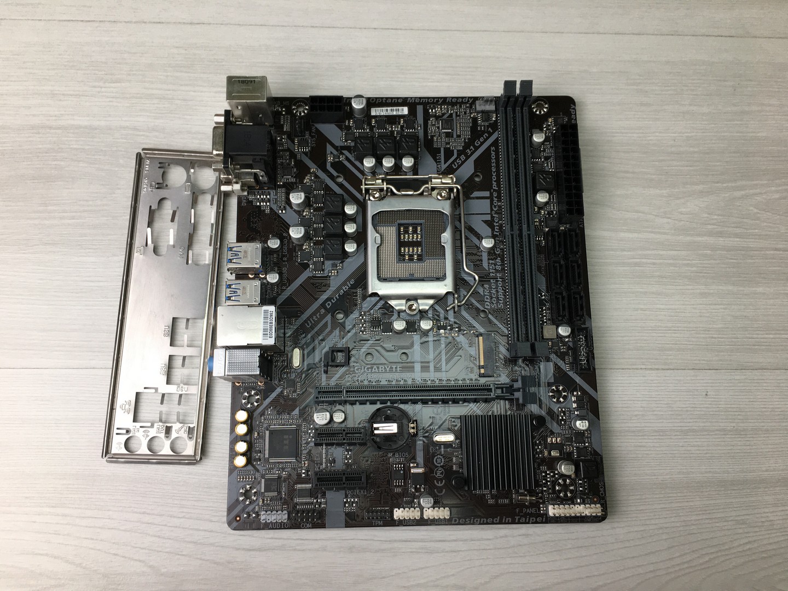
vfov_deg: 48.2
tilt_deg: -78.7
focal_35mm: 29
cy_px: 296
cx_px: 394
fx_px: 660
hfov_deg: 61.7
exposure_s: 1/100
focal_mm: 4.15
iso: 40
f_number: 2.2
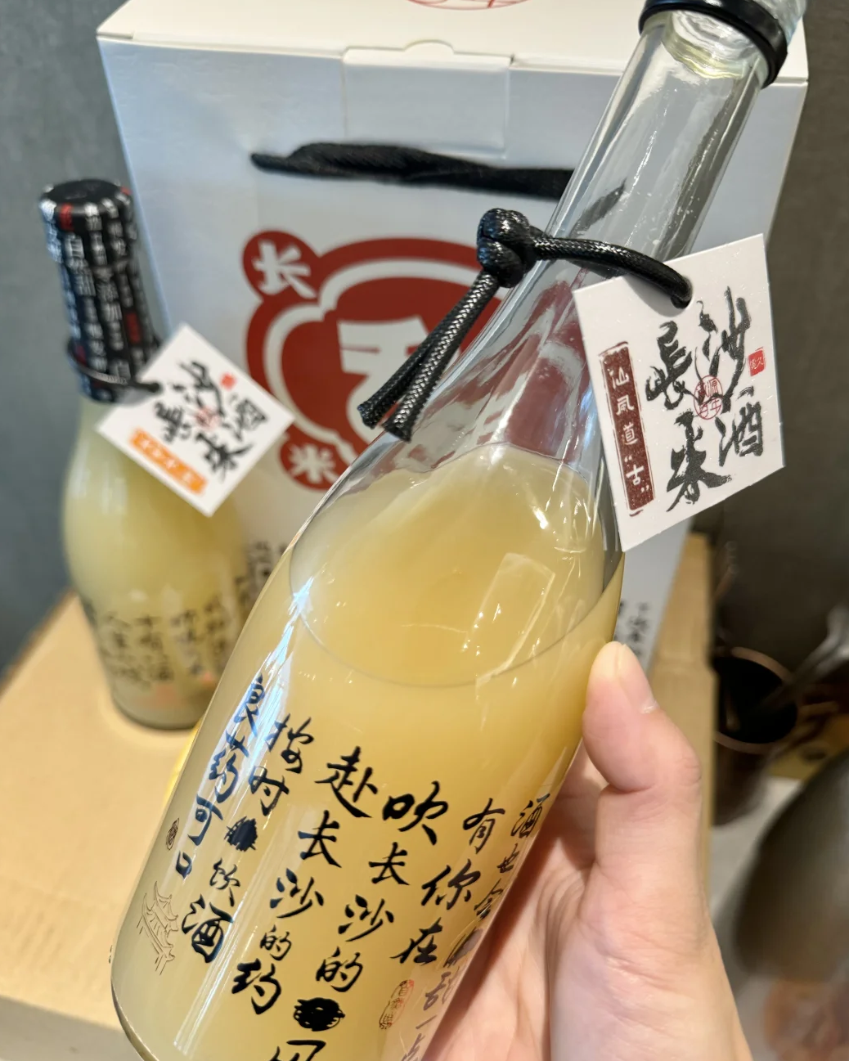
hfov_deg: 54.9
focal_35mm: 26
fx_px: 816
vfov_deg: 66.0
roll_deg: -2.3
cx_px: 431
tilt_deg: -44.8
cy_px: 542
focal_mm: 6.76
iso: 200
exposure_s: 1/100
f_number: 1.78
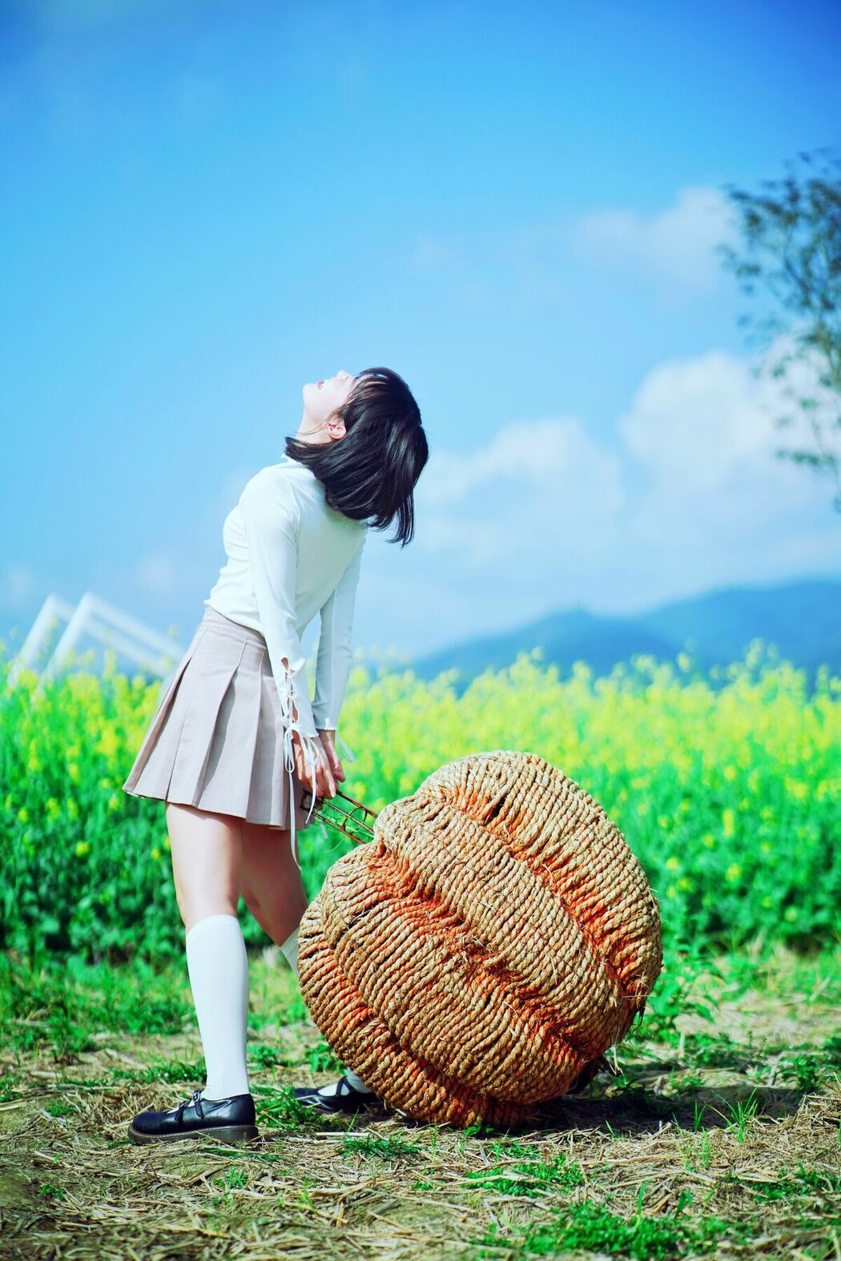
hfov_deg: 16.1
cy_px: 630
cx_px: 420
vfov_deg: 23.9
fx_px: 2978
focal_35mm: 85
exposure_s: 1/6400
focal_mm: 85
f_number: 2
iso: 100
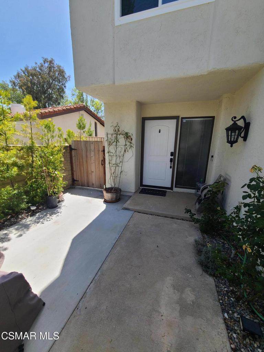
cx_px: 132
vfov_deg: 106.2
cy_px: 176
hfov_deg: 89.9
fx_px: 132
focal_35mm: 13
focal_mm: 2.2
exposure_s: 1/1013
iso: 50
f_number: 2.2
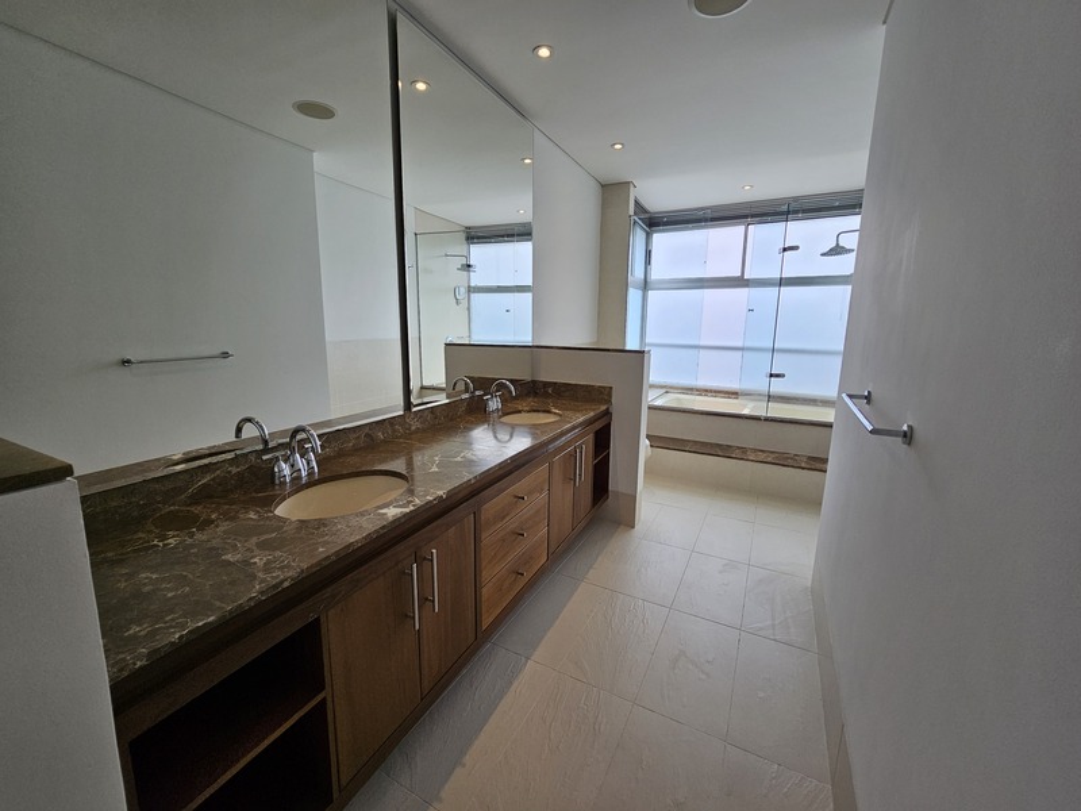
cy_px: 406
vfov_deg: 89.9
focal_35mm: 13
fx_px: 406
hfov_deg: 106.2
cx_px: 540
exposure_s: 1/224
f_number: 2.2
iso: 50
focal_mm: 2.2
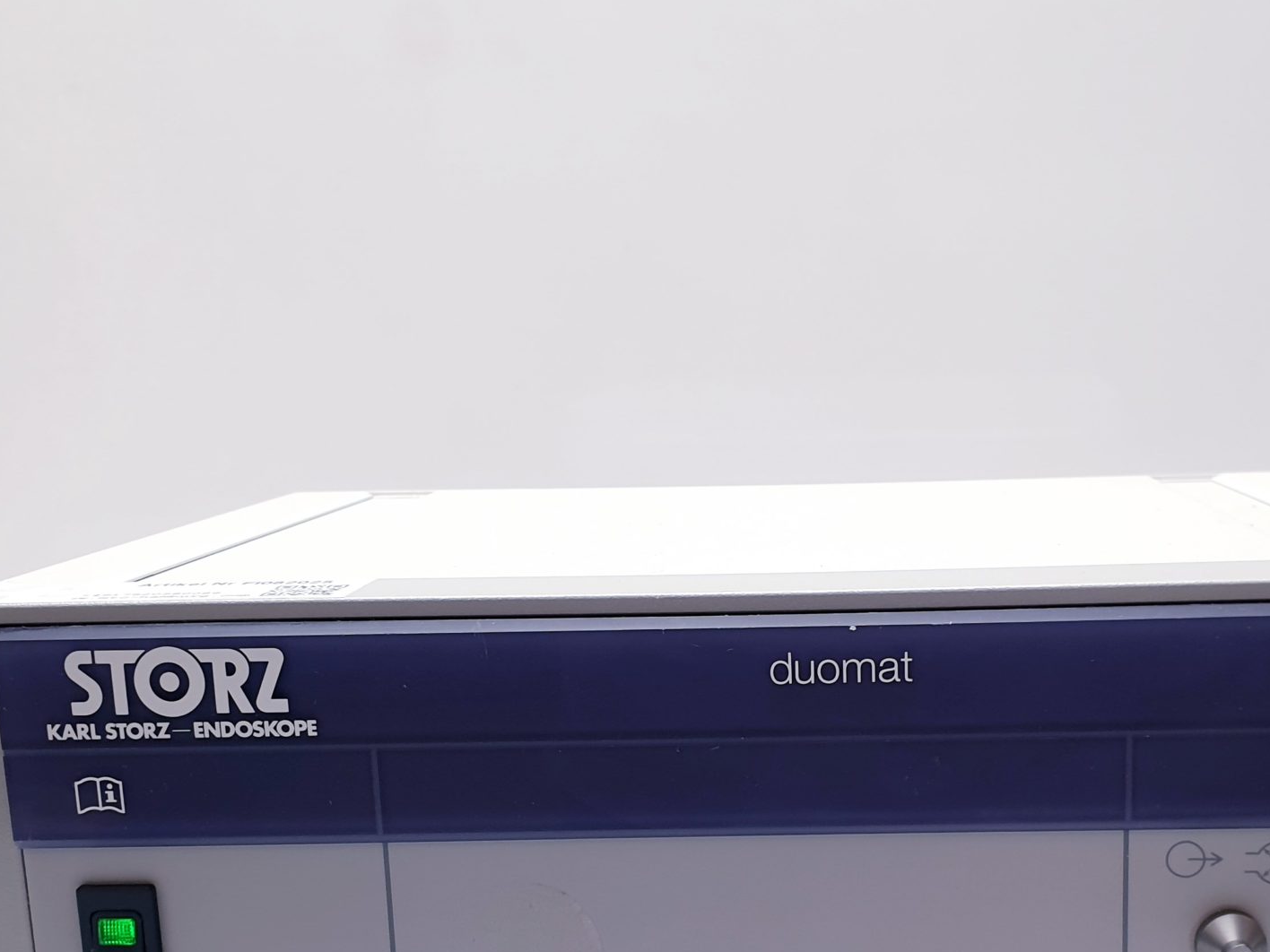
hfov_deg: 40.2
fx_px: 1724
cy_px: 757
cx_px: 784
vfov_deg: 30.2
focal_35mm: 47
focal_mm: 4.3
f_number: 2.4
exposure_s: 1/50
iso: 80
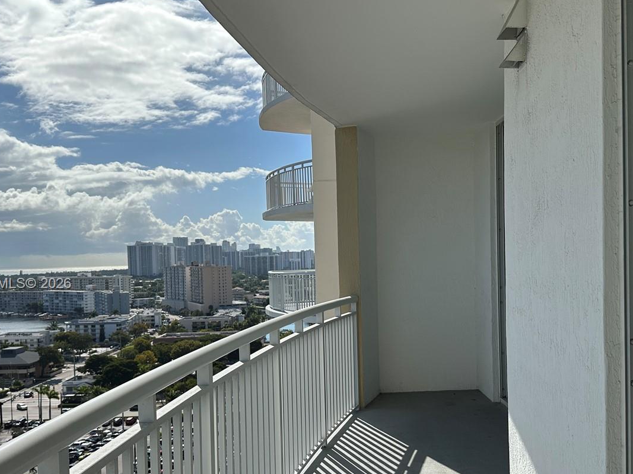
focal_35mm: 36
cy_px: 284
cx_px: 361
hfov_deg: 51.2
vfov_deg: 39.5
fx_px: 658
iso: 80
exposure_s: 1/9709
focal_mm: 6.86
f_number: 1.78
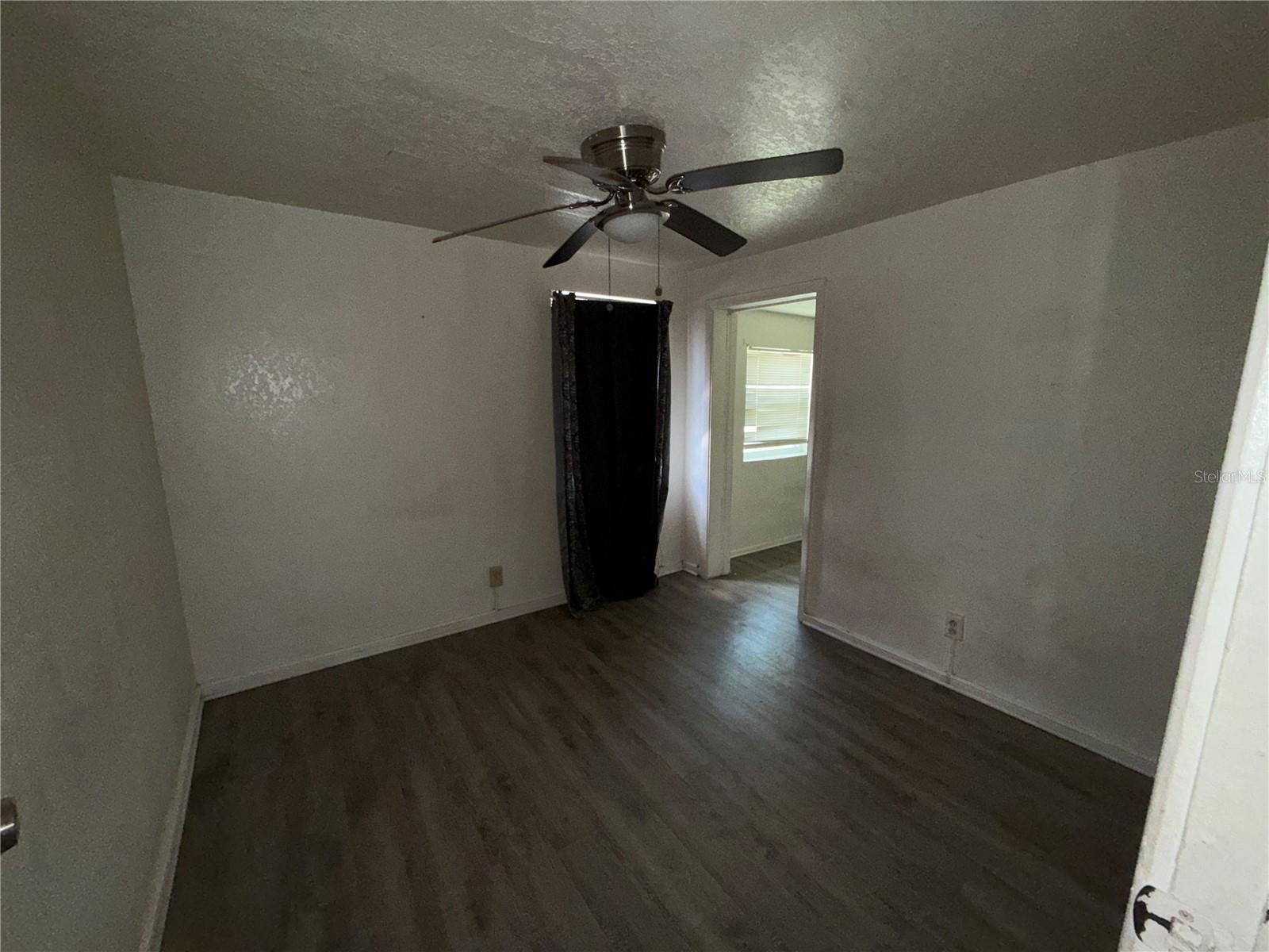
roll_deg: +0.5
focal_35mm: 14
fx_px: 513
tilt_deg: -9.8
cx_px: 634
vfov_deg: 85.7
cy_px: 476
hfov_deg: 102.1
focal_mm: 2.22
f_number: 2.2
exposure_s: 1/60
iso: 100
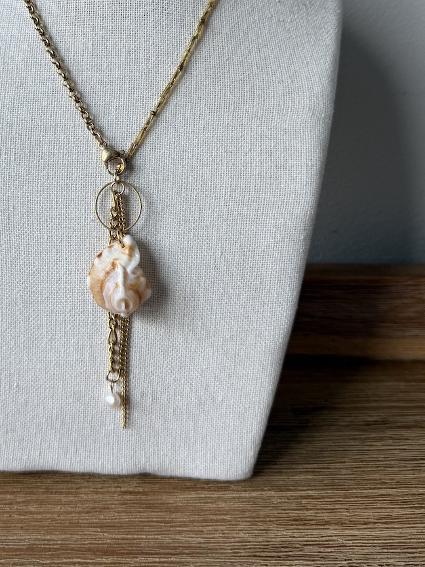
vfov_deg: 45.4
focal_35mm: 40
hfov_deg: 35.5
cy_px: 153
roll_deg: -0.7
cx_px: 133
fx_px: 655
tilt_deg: -14.7
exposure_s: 1/167
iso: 64
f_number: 1.78
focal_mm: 6.76
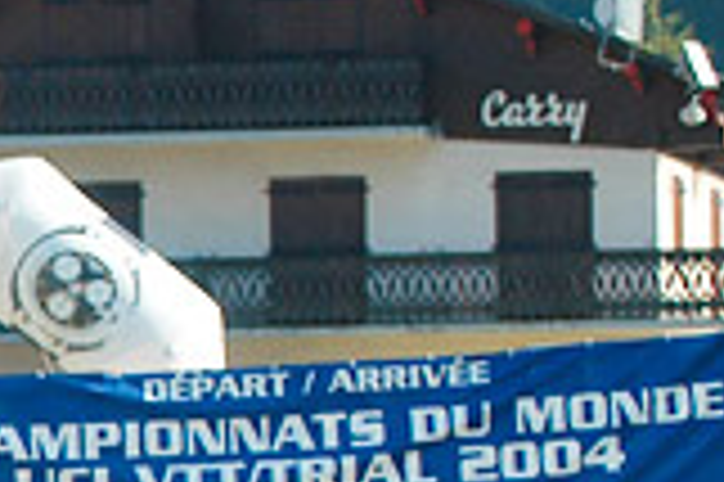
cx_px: -562
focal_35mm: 570
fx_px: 11451
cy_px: 700
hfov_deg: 3.6
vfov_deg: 2.4
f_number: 3.5
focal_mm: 102
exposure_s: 1/1250
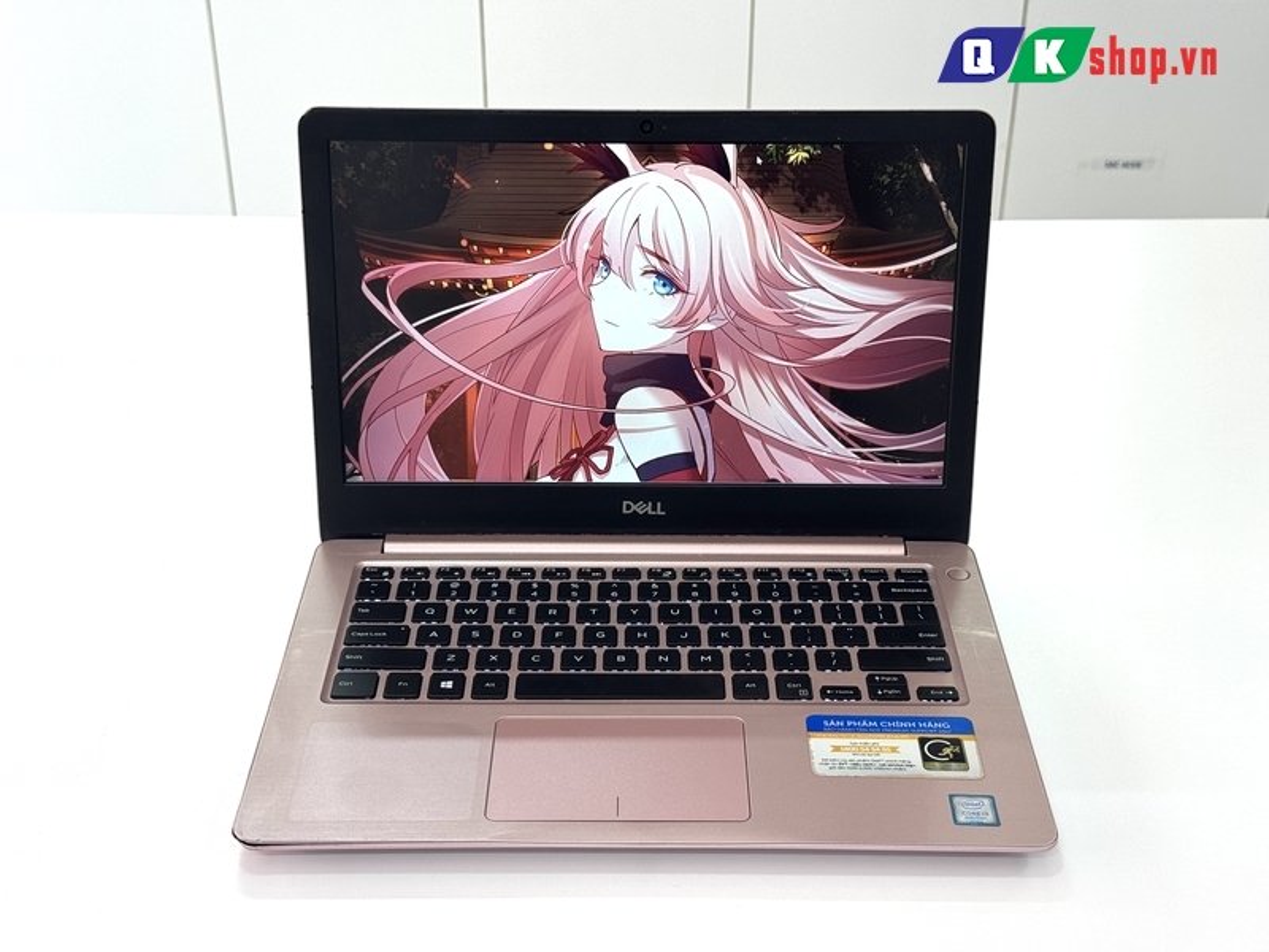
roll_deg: +1.2
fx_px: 1760
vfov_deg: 30.3
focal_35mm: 48
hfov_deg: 39.7
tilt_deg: -29.9
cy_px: 476
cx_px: 634
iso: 64
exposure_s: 1/155
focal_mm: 6.76
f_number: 1.78
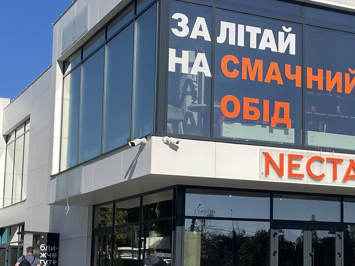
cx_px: 307
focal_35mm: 78
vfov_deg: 18.8
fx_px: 800
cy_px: 176
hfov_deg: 24.4
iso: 32
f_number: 1.6
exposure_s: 1/5556
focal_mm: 4.2
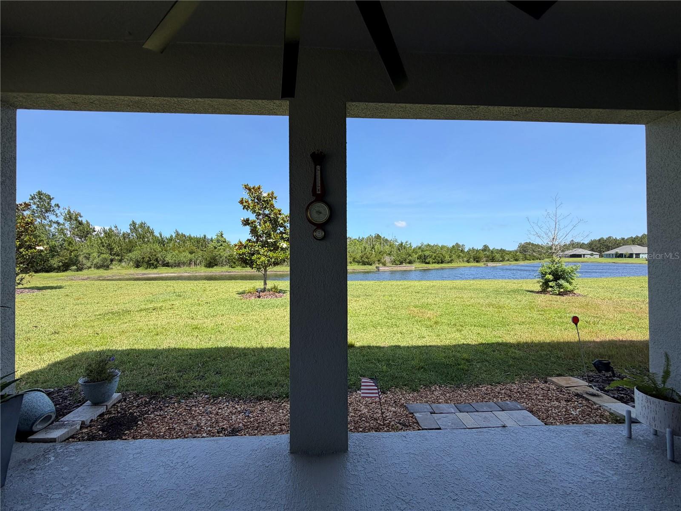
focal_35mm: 14
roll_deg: +0.5
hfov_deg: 102.1
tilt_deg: +0.6
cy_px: 256
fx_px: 275
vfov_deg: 85.7
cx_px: 340
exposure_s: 1/770
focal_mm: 2.22
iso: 32
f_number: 2.2
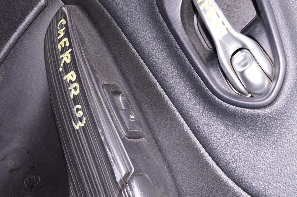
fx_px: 433
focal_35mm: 52
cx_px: 148
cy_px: 98
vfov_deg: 25.7
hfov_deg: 37.9
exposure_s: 1/160
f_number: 8
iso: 1600
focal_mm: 35
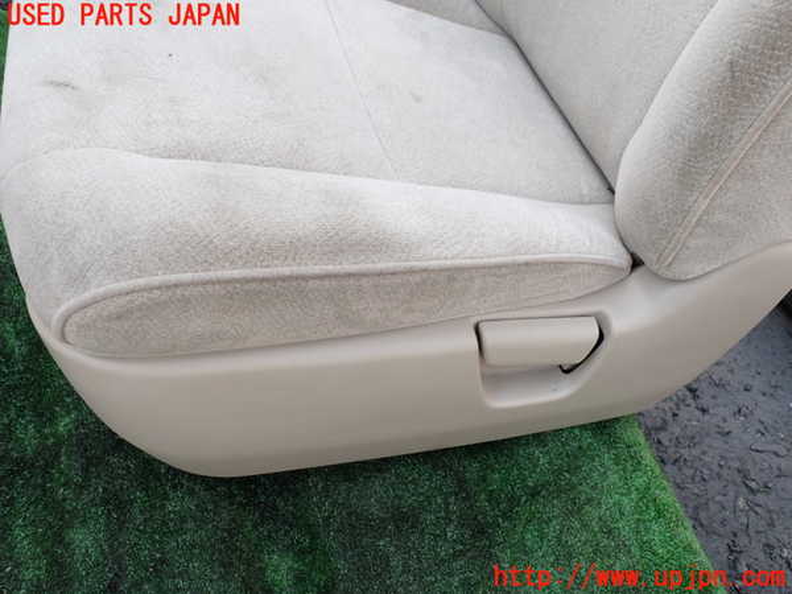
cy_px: 297
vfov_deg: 46.8
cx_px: 396
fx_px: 686
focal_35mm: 30
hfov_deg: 60.0
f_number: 3.2
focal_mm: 5.4
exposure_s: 1/160
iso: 100
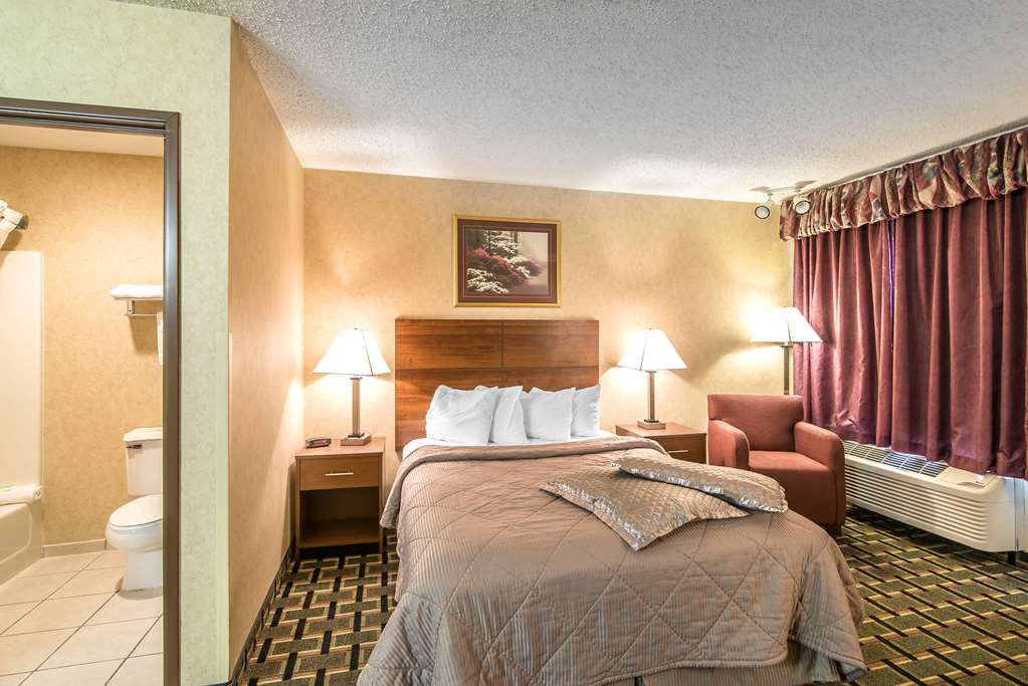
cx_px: 514
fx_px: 457
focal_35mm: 16
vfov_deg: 73.8
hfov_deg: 96.7
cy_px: 343
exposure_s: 1/3
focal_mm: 16
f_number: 8
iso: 400
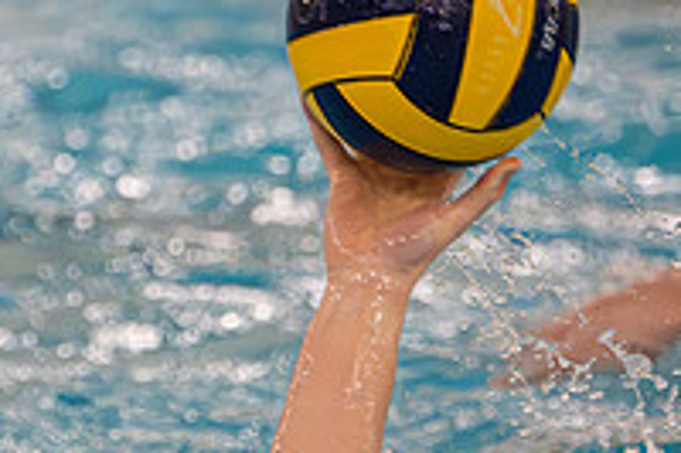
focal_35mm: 746
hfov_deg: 2.8
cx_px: 237
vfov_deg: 1.8
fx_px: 14100
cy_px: 333
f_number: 4
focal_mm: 180
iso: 9000
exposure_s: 1/1000
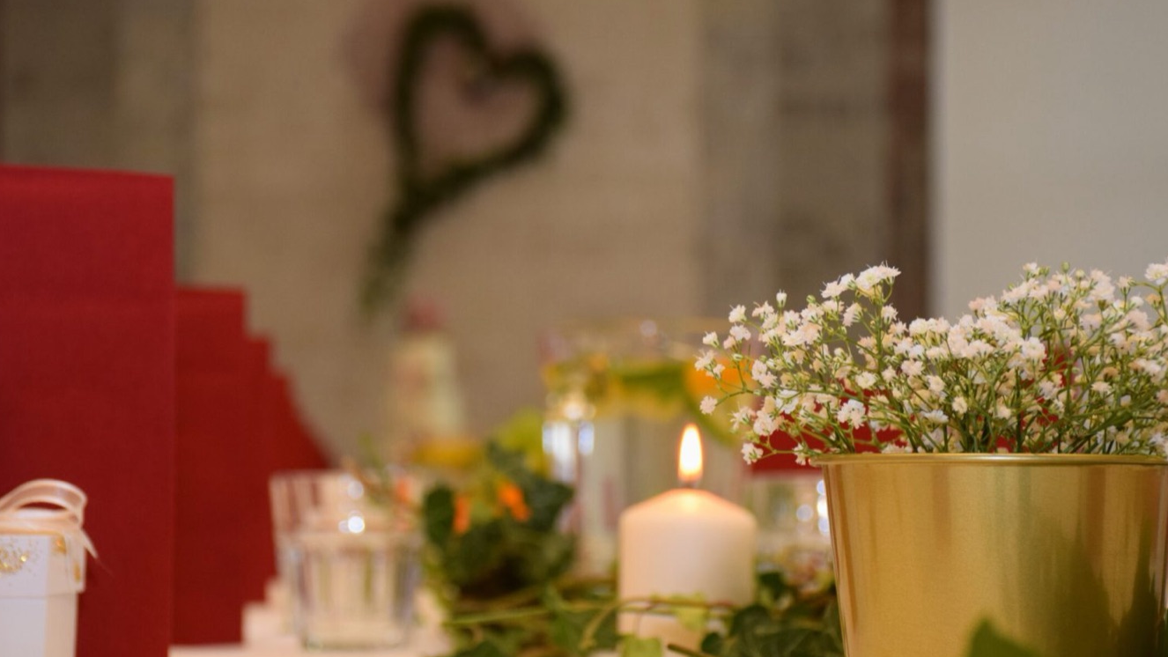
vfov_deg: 13.3
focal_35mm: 91
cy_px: 305
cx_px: 544
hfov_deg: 23.4
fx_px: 2818
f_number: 4.8
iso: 800
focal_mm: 48
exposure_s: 1/100
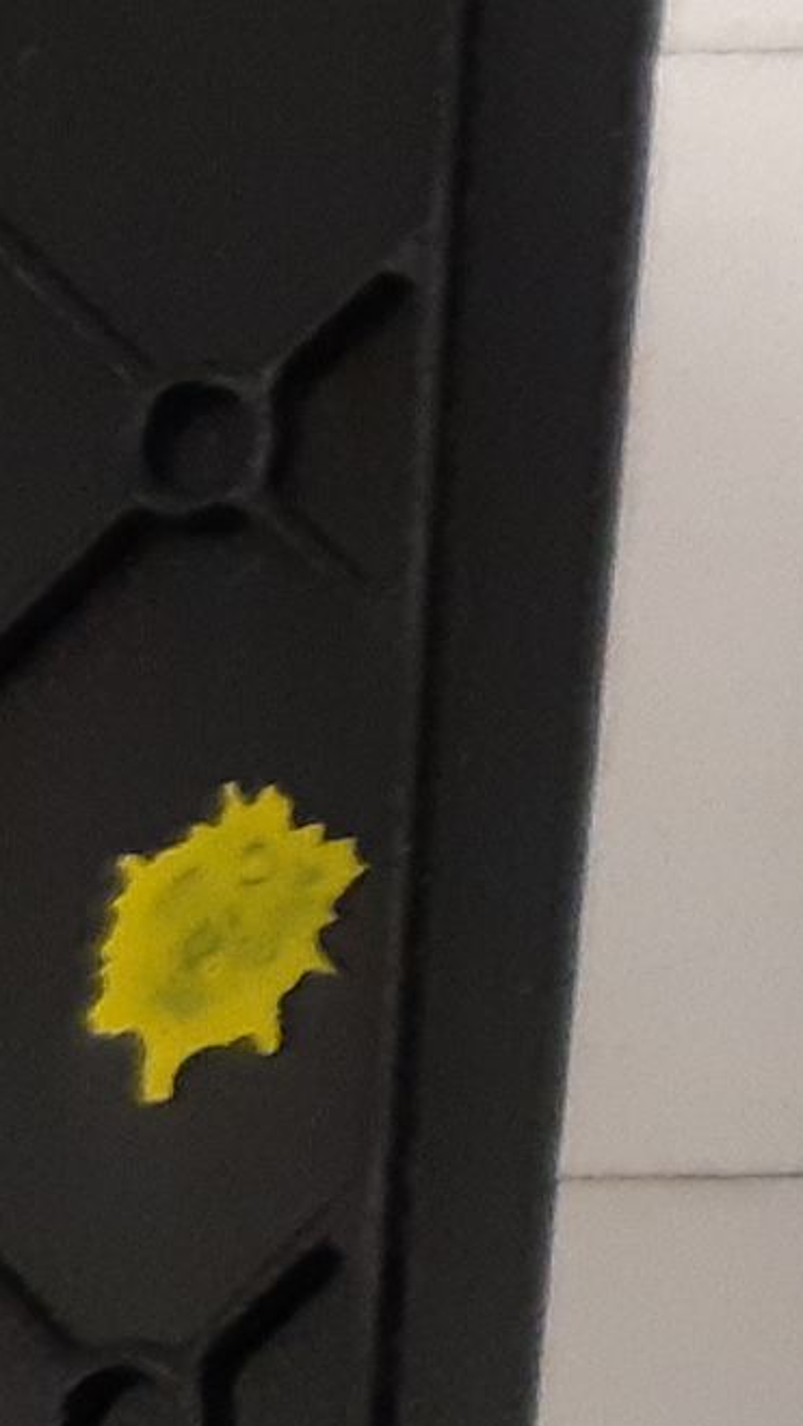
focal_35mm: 88
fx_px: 3329
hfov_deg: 11.1
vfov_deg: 23.9
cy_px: 329
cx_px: 2043
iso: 250
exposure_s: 1/33
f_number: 1.7
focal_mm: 3.93
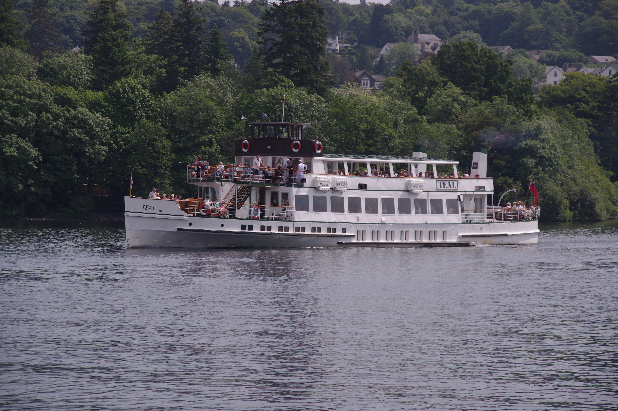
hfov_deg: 12.2
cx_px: 309
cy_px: 206
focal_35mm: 169
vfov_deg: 8.1
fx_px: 2898
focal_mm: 113
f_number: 8
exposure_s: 1/640
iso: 200
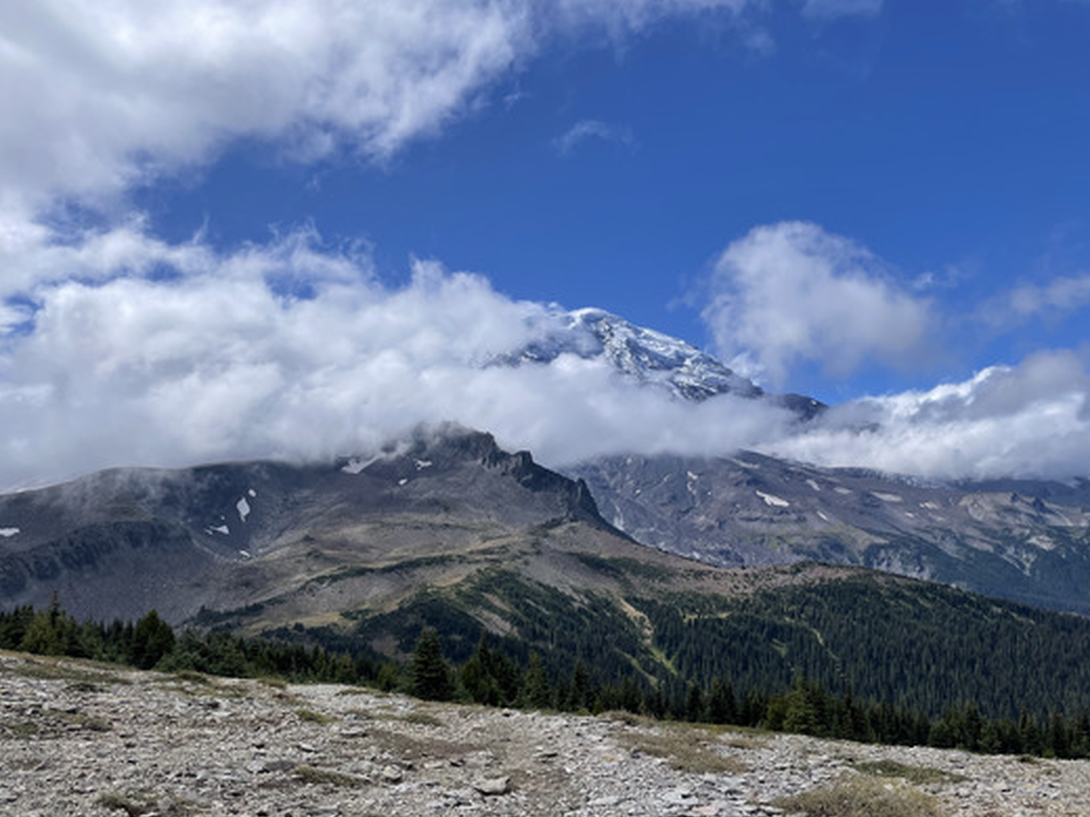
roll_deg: +2.7
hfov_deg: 63.4
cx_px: 568
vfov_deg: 49.7
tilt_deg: +5.4
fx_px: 882
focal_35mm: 28
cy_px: 425
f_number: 1.6
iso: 32
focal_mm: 4.2
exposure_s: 1/7813
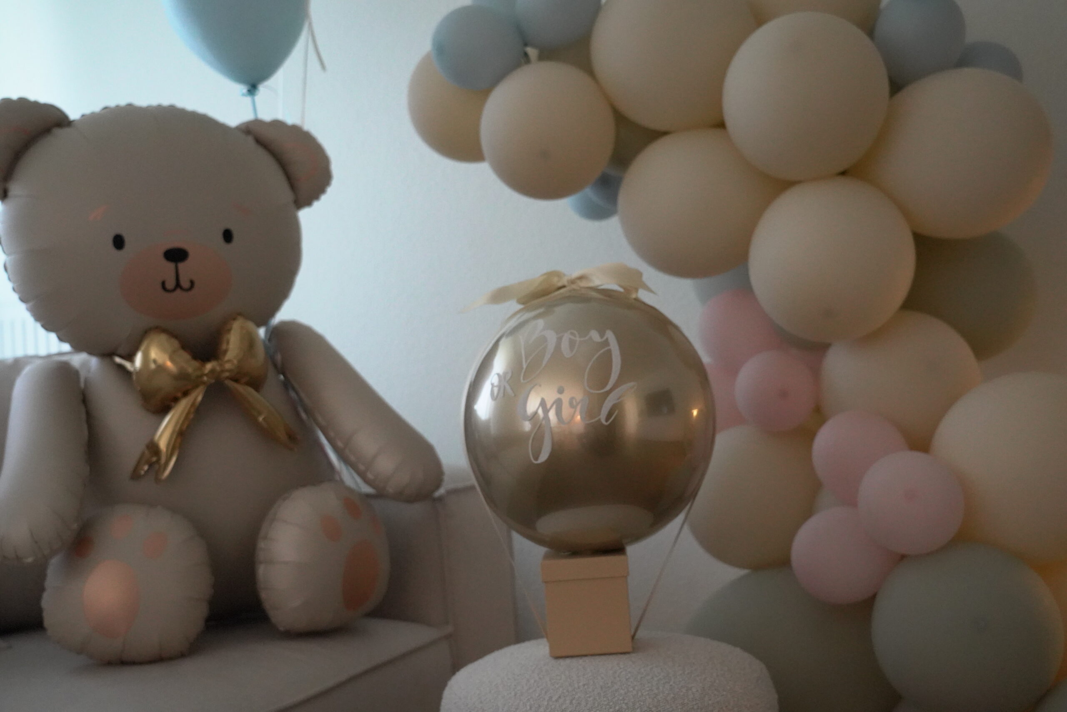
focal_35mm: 42
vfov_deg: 31.9
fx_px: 1245
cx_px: 534
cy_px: 356
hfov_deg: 46.4
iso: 12800
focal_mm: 42
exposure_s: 1/1600
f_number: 4
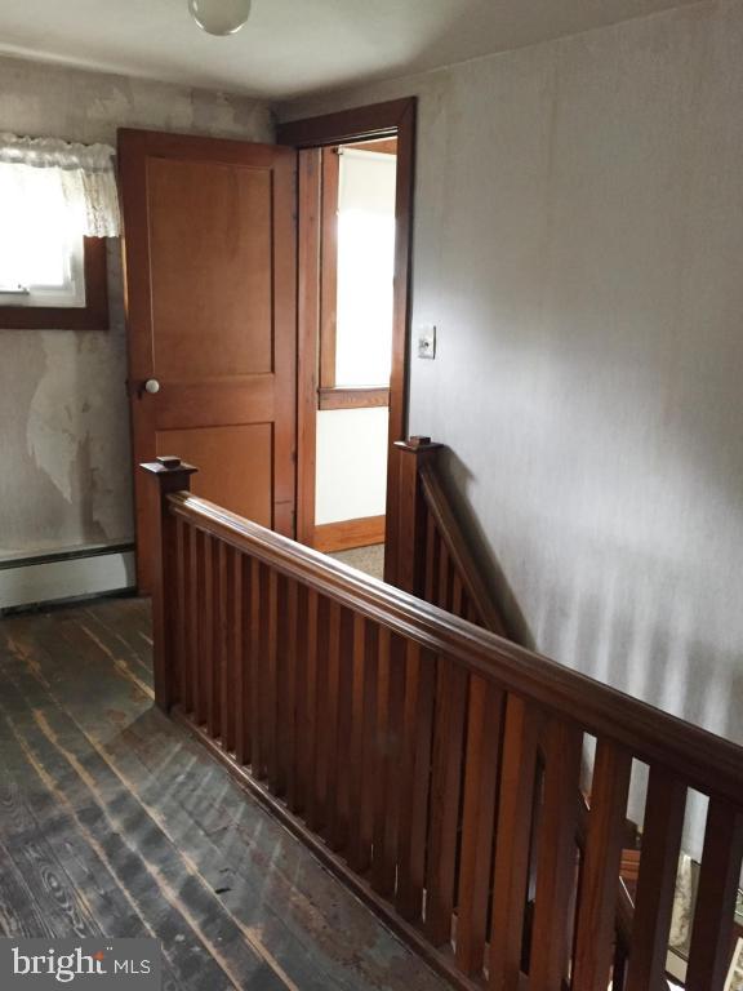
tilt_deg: -12.8
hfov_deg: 48.2
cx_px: 372
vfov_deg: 61.7
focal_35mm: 29
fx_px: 830
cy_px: 496
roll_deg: +1.1
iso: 250
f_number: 2.2
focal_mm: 4.15
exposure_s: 1/20
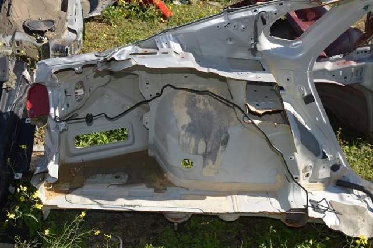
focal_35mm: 36
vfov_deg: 36.8
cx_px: 186
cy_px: 124
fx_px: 373
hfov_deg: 53.2
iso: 100
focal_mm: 24
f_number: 8
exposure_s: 1/200
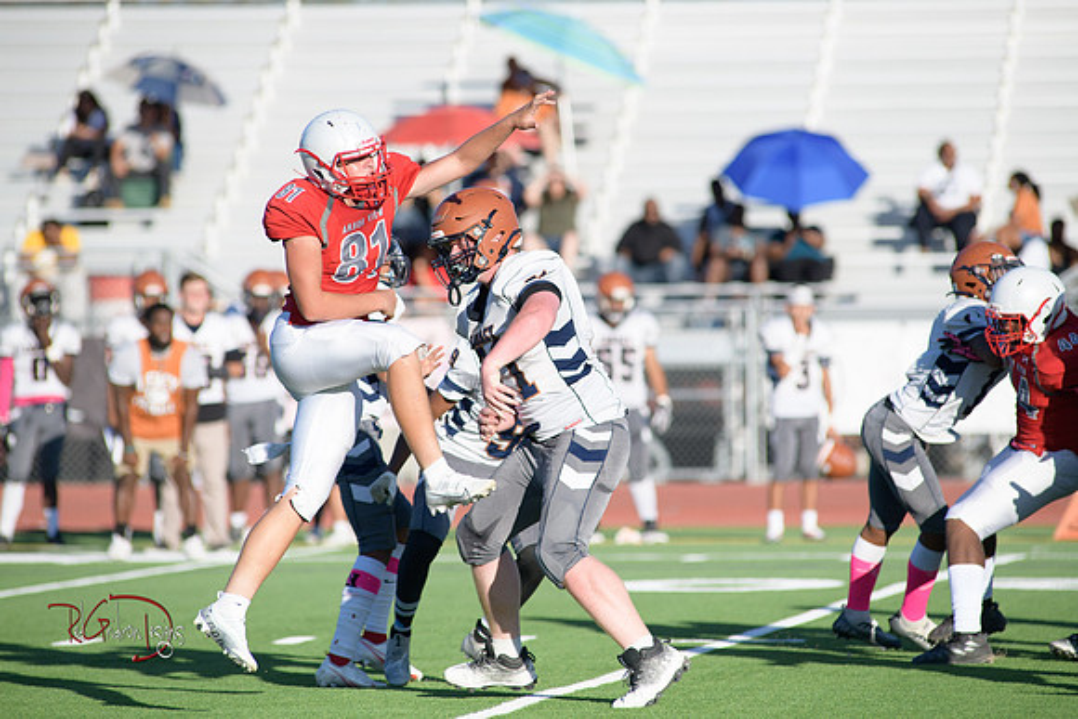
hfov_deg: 6.9
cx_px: 539
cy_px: 360
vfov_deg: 4.6
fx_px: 8985
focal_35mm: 300
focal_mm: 300
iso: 1000
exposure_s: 1/8000
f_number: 5
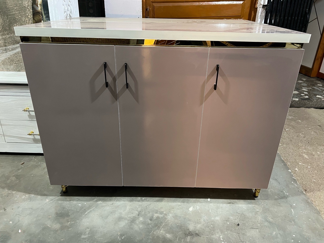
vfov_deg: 53.1
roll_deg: -0.2
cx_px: 162
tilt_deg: -25.5
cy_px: 122
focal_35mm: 26
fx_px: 243
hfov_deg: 67.3
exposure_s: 1/33
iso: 400
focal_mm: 5.7
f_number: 1.5
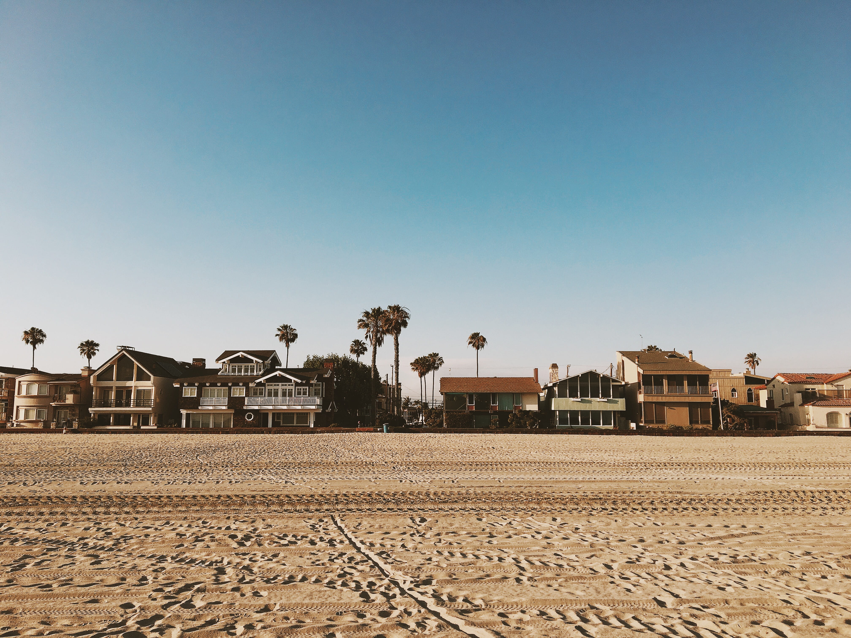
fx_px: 713
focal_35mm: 29
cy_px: 319
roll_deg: -0.6
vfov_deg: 48.2
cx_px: 426
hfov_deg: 61.7
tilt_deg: +8.9
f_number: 2.2
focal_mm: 4.15
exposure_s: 1/1183
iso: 25
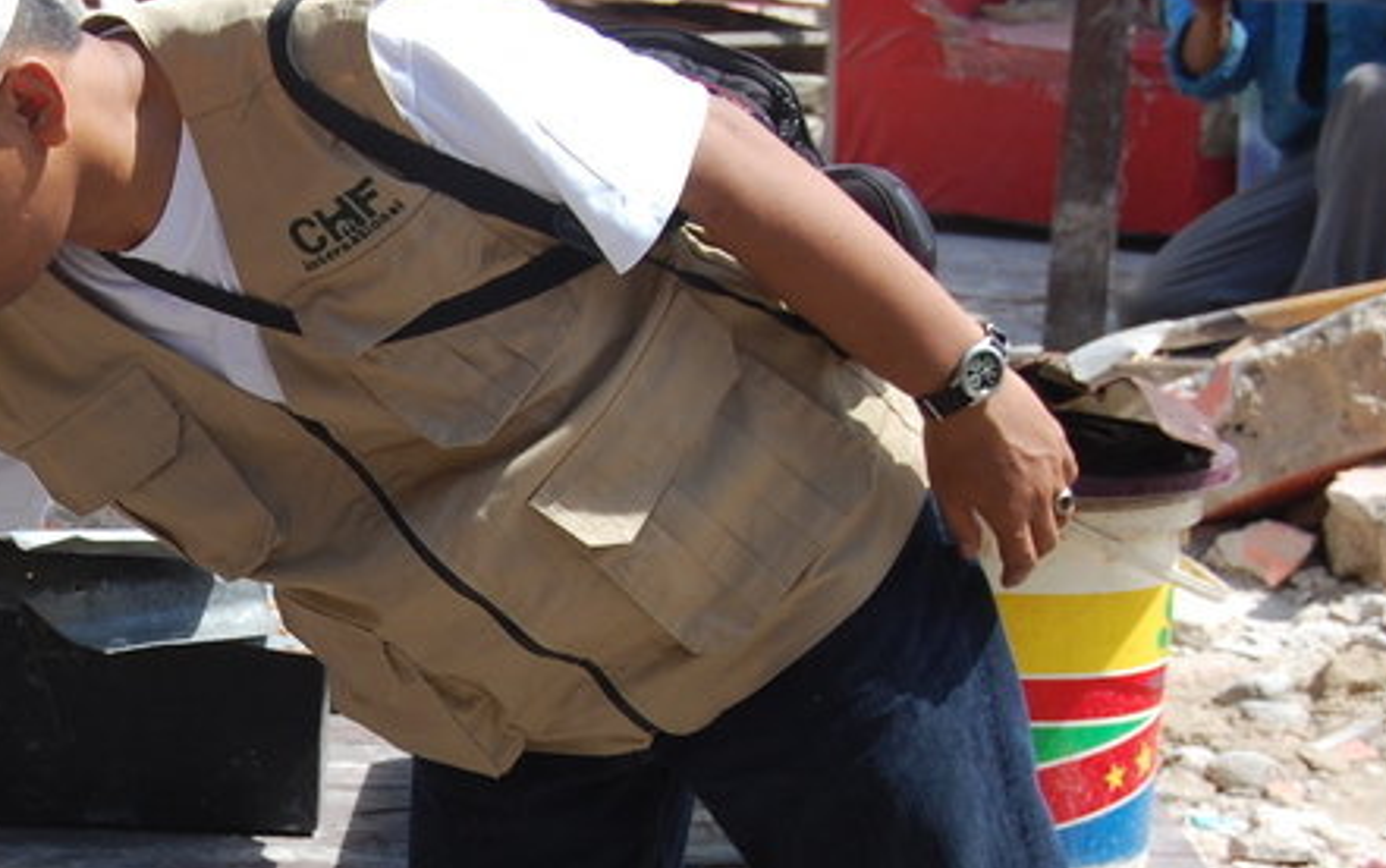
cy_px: 807
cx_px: -126
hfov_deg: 13.8
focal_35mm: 149
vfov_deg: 8.8
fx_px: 5630
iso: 200
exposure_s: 1/200
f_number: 7.1
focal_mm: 42
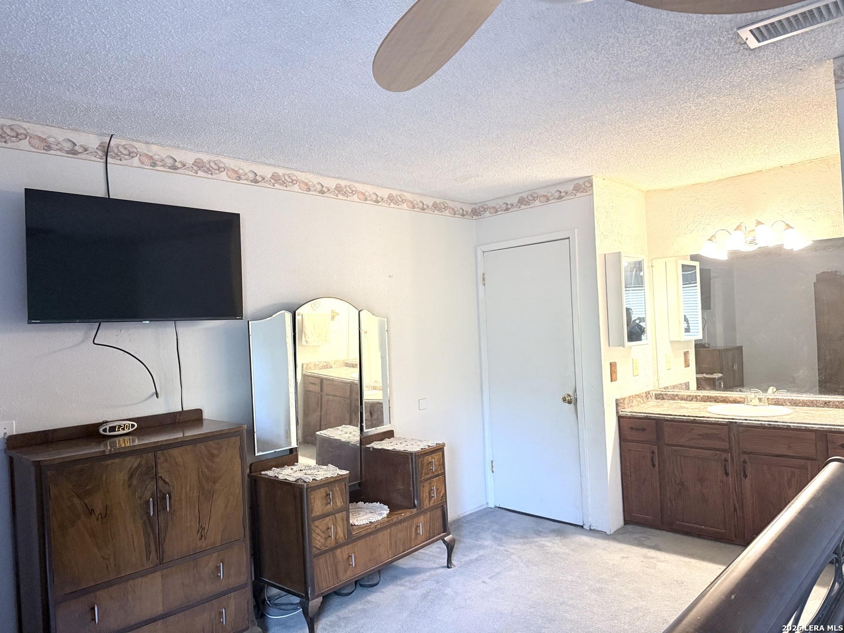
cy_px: 316
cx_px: 422
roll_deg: +2.4
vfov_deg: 56.8
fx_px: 585
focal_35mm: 24
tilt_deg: +2.2
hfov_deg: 71.6
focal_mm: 6.76
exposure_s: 1/60
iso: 320
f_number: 1.78
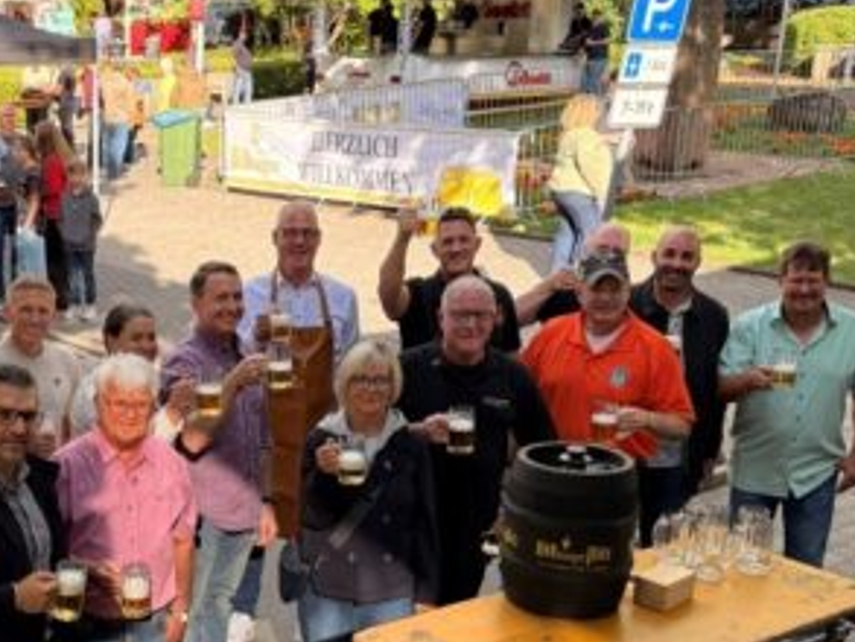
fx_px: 1408
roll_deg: -0.2
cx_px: 108
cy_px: 473
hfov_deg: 32.3
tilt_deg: -19.1
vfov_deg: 25.4
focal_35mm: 57
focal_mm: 6.76
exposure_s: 1/617
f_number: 1.78
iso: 100
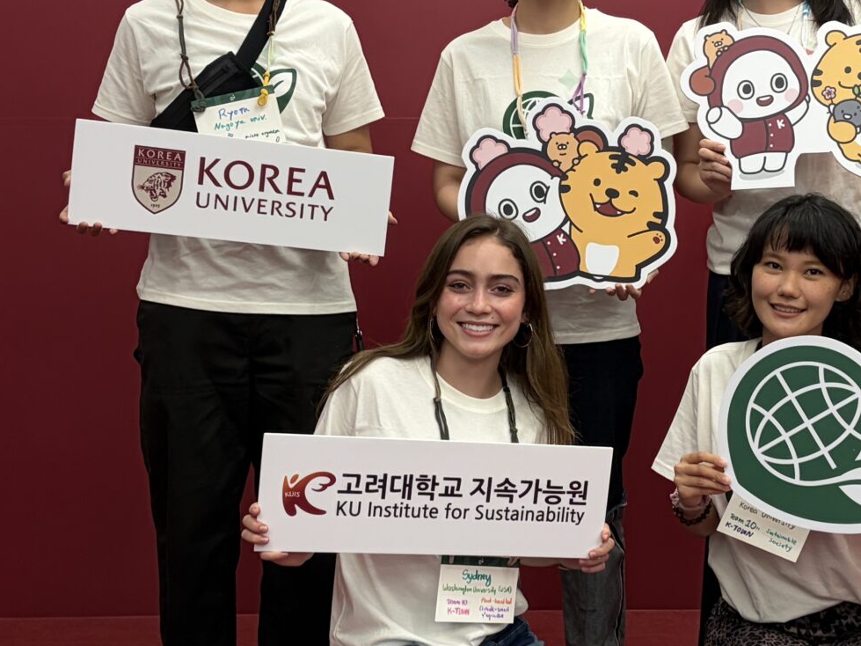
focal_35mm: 68
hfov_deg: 28.5
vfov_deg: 21.6
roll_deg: +0.7
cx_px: 538
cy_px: 321
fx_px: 1691
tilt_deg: -8.2
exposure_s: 1/120
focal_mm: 5.96
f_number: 1.6
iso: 125
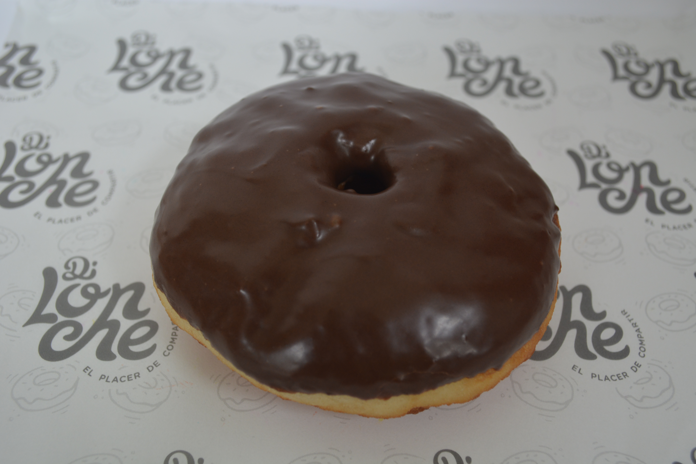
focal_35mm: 36
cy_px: 232
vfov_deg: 36.9
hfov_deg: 53.1
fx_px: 696
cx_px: 348
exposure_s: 1/125
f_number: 5.6
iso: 400
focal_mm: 24
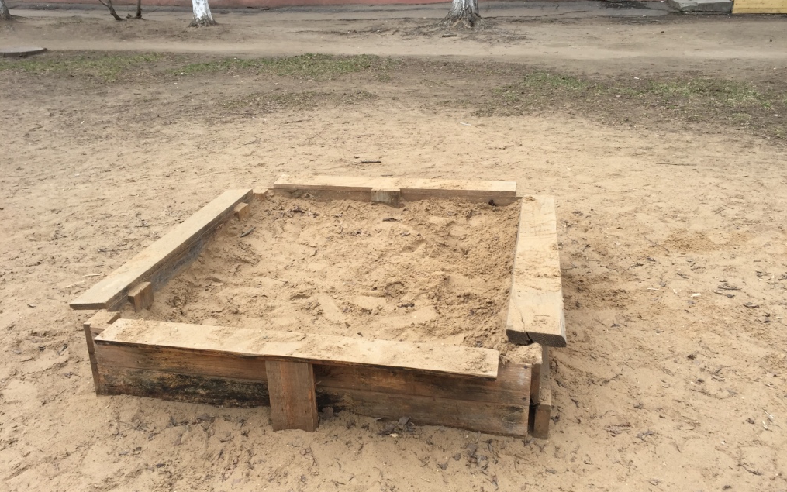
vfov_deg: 40.6
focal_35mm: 31
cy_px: 237
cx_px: 392
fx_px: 665
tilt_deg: -23.0
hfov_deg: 61.2
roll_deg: +1.7
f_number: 2.2
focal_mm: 4.15
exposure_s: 1/215
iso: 32
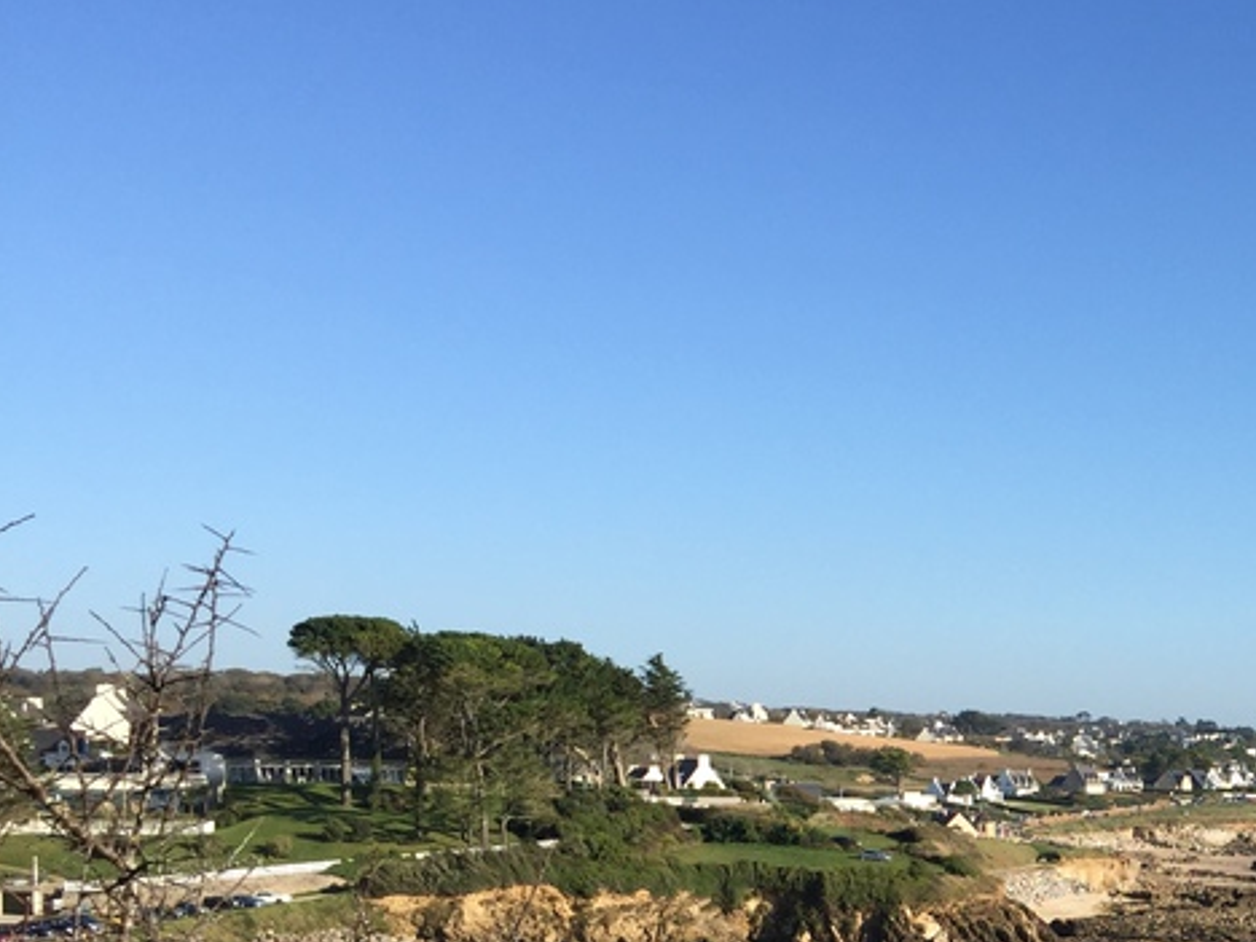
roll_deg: -1.4
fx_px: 2250
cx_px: 1334
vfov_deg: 22.6
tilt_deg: -3.9
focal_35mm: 62
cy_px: 963
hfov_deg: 28.7
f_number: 2.2
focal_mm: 4.15
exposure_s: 1/1582
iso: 32
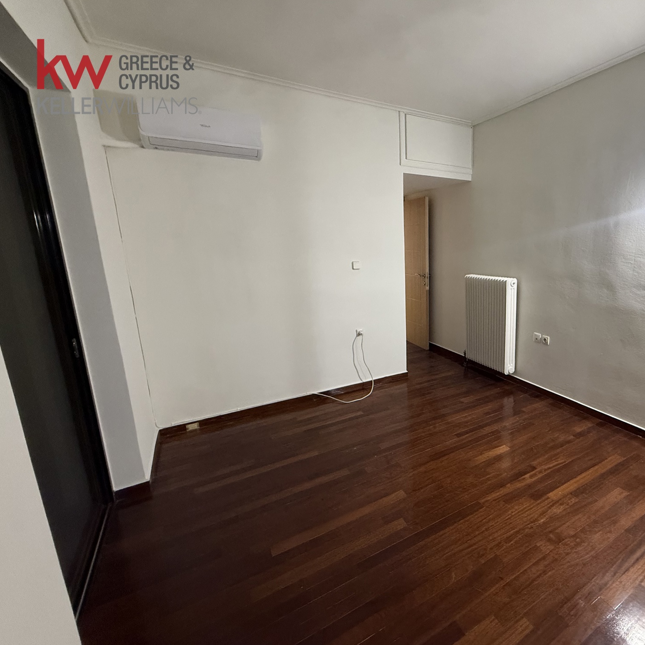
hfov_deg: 81.3
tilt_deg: -11.3
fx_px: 358
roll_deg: +0.2
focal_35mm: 17
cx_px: 427
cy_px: 319
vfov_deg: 84.0
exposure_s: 1/50
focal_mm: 2.22
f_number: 2.2
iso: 500
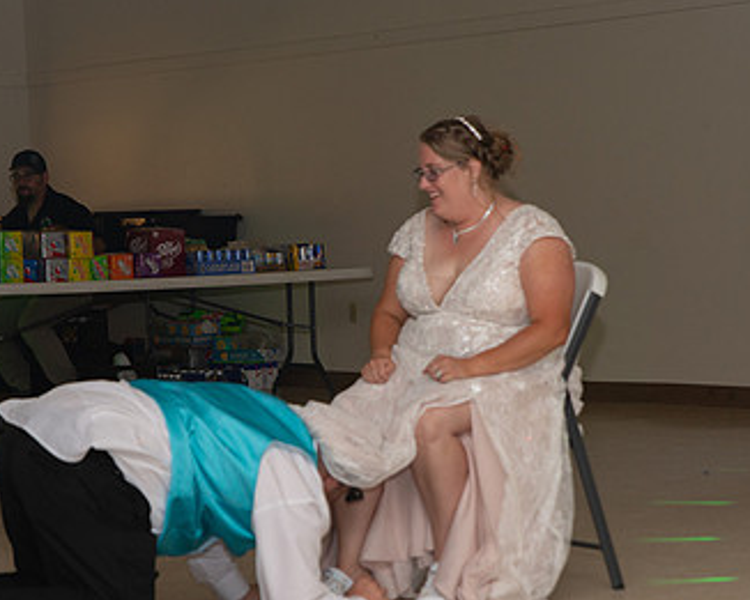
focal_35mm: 117
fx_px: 2598
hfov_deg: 16.4
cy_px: 385
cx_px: 357
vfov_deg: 13.2
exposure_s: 1/125
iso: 800
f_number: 3.5
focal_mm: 70
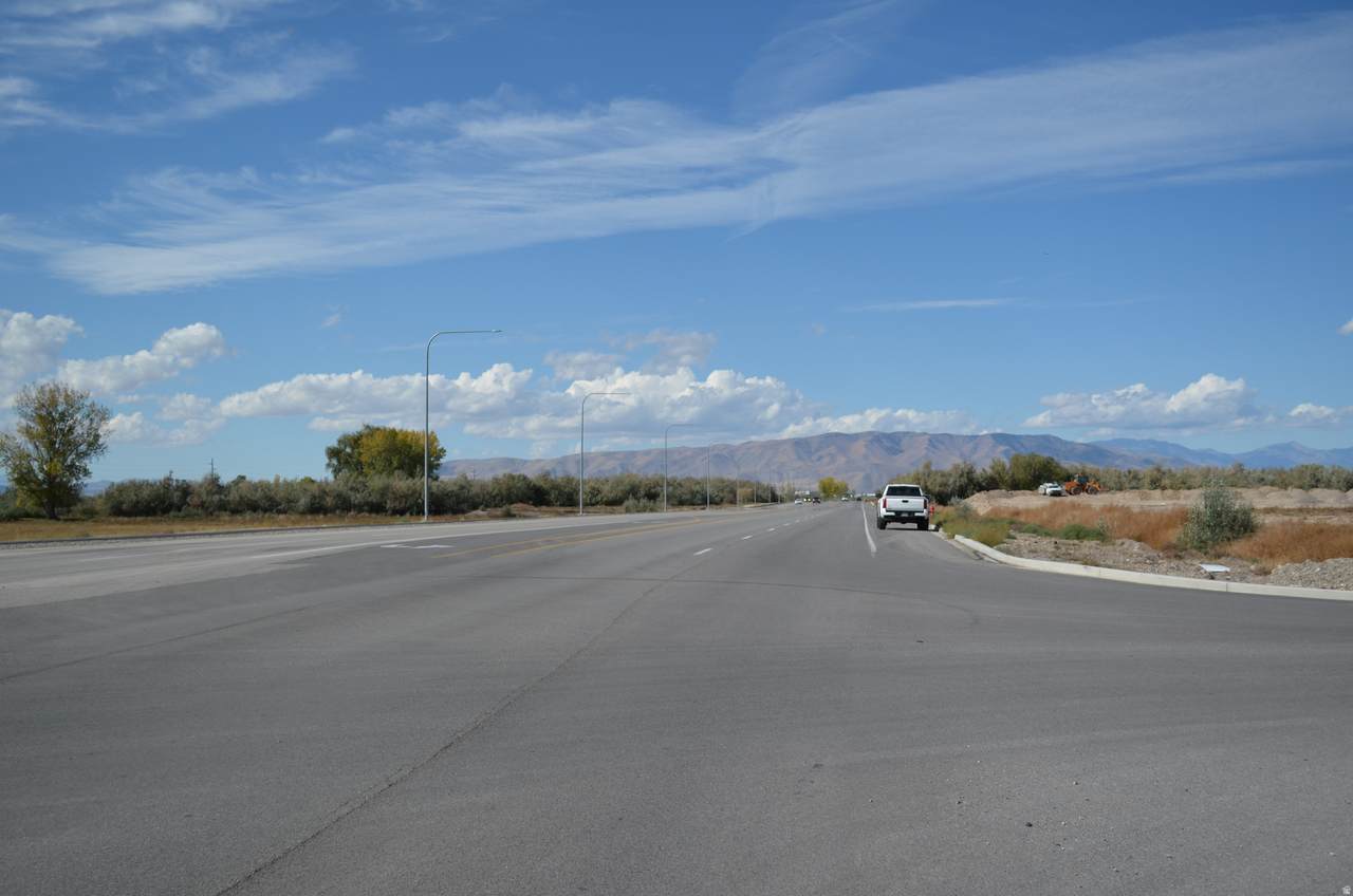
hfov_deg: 49.6
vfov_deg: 34.1
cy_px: 448
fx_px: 1463
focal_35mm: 39
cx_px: 676
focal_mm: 26
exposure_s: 1/1250
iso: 100
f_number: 4.2
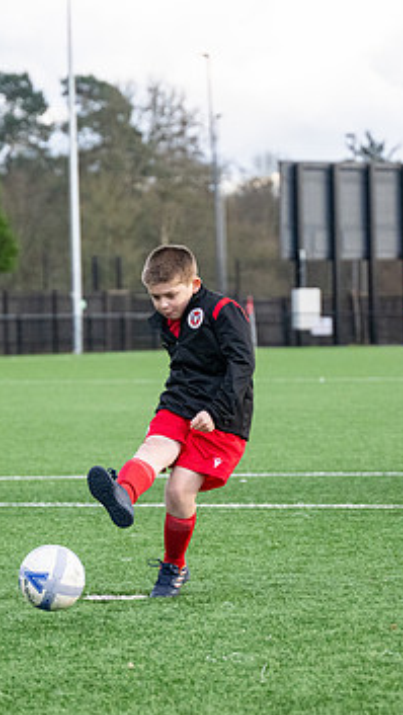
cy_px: 390
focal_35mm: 179
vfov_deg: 12.0
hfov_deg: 6.8
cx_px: 194
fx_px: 3395
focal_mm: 104
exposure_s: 1/2500
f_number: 4
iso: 2000
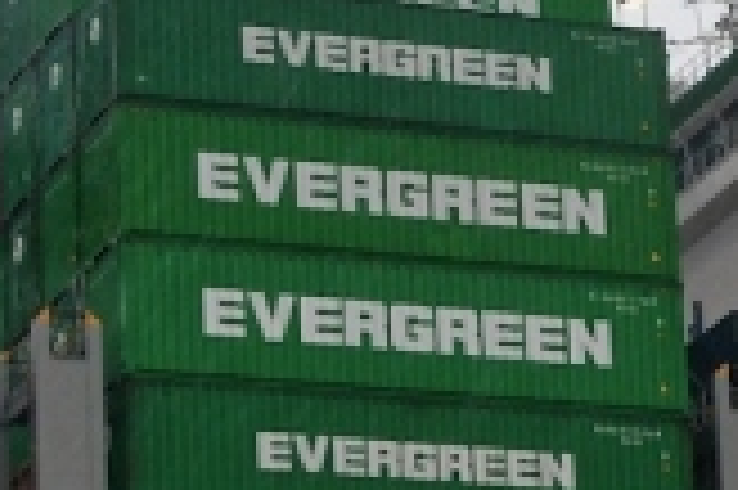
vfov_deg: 5.4
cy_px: 184
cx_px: 976
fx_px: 5202
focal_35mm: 254
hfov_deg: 8.0
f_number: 7.1
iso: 800
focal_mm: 35
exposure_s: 1/200
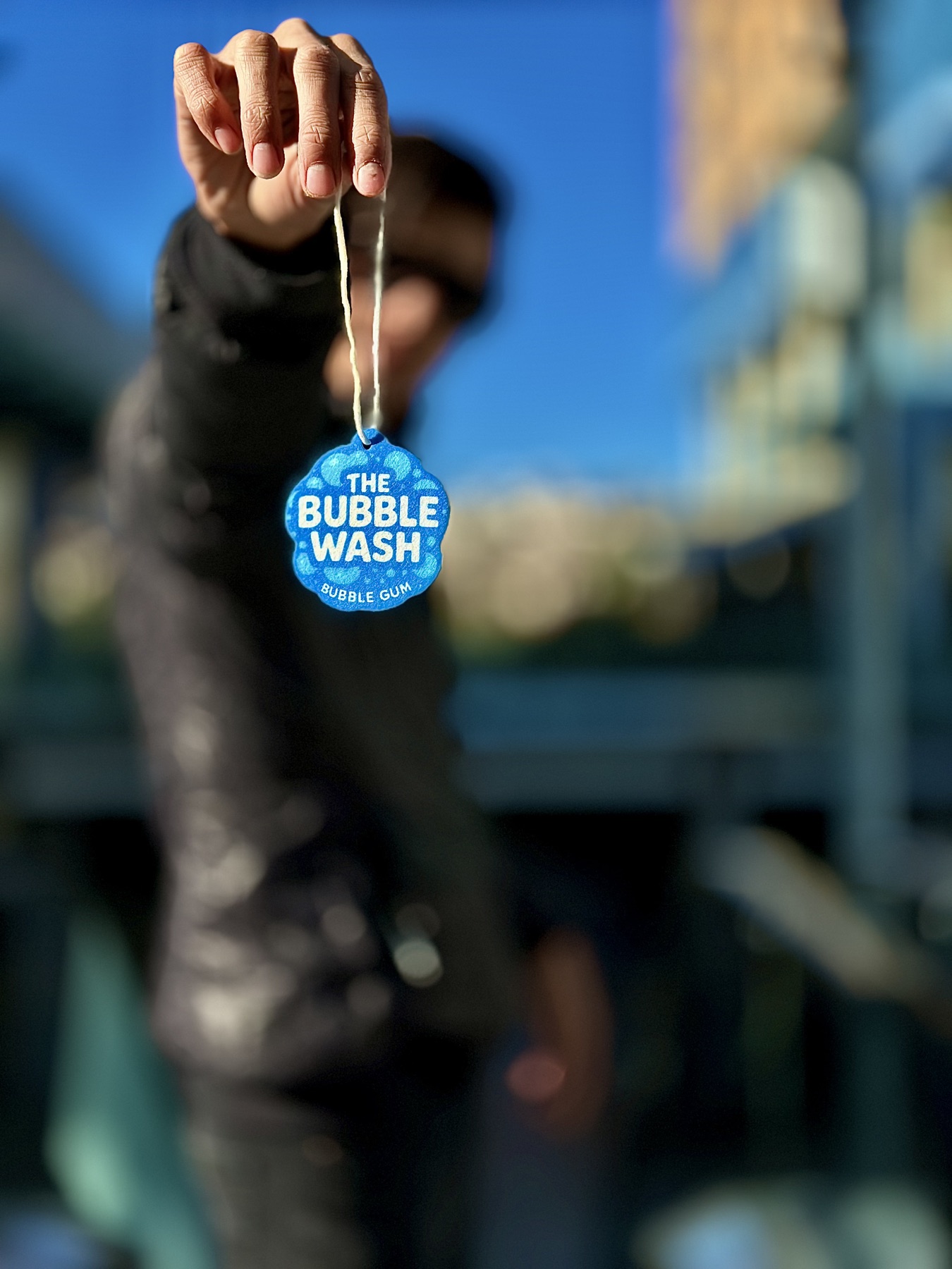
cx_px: 476
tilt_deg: -3.2
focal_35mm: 48
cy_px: 634
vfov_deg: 39.7
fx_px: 1760
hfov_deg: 30.3
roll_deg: +0.0
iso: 100
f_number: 1.78
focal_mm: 6.86
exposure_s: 1/10870
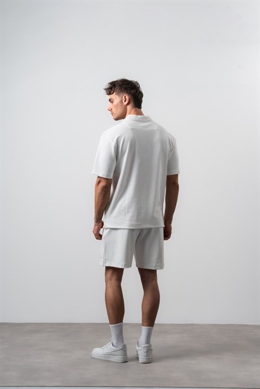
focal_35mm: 70
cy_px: 194
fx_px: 758
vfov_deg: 28.8
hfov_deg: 19.5
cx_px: 130
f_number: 10
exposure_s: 1/125
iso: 100
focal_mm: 70
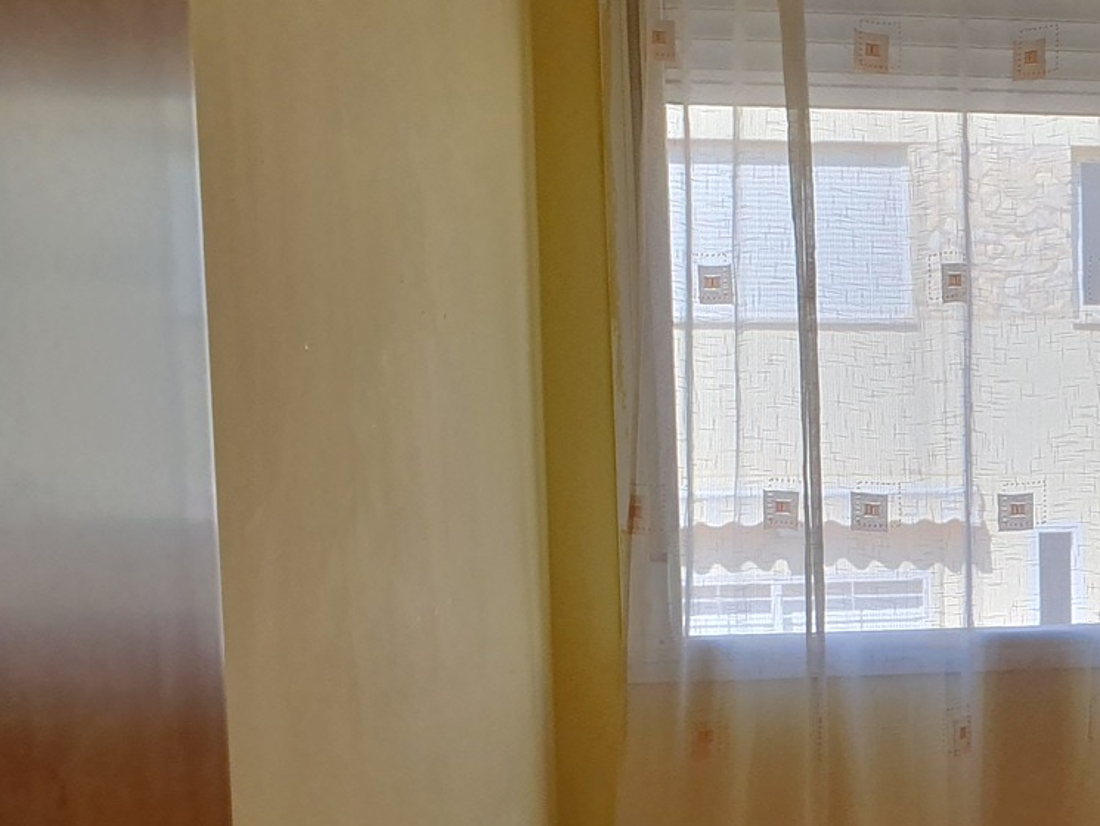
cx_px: 1304
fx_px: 2129
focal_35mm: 67
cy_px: 557
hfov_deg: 26.0
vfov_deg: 21.8
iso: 50
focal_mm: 4.32
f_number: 2.4
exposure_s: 1/442
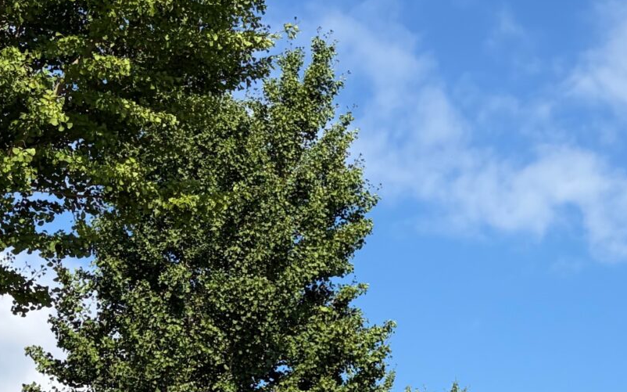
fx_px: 1504
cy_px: 243
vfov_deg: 14.8
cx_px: 592
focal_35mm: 88
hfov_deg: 22.8
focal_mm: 5.96
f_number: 1.6
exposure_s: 1/4608
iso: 64
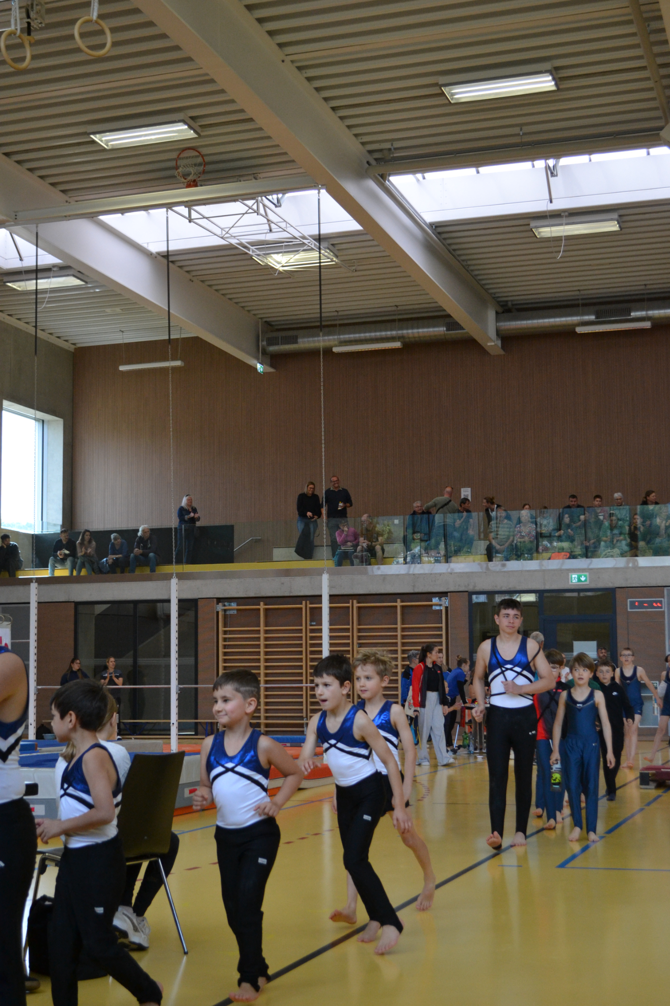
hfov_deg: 25.7
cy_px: 503
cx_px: 335
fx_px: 1466
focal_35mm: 52
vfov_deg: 37.9
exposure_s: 1/500
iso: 1100
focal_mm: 35
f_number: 5
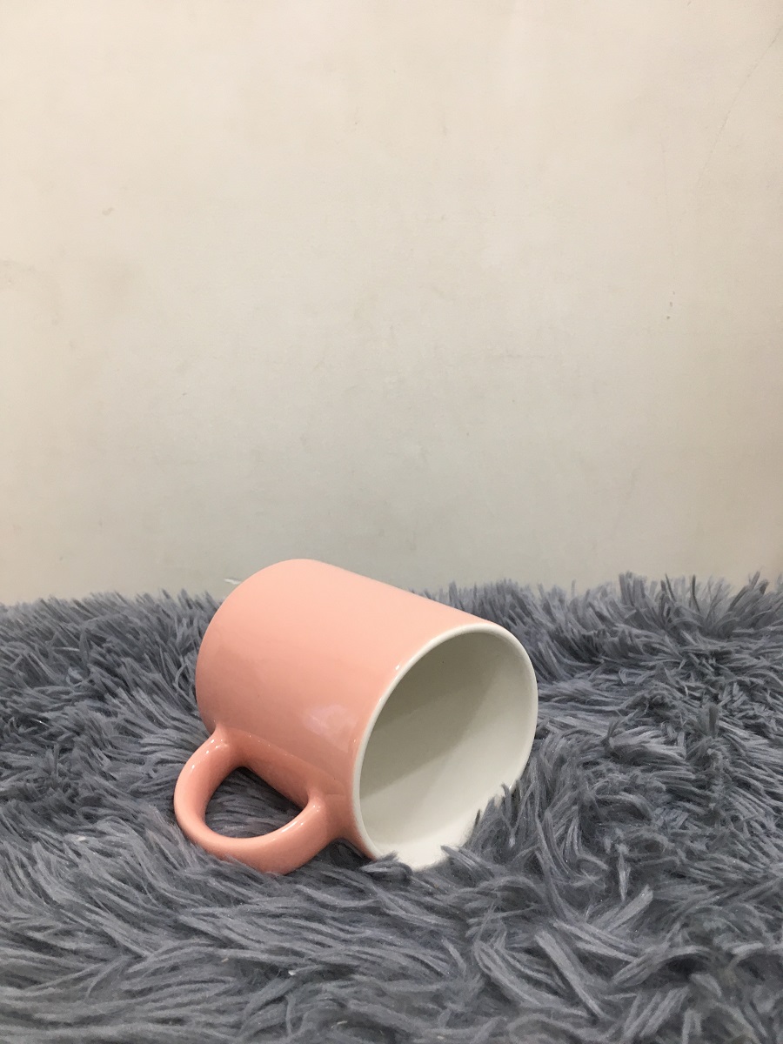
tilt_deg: -15.8
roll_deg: -0.7
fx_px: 875
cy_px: 522
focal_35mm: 29
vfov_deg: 61.7
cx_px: 392
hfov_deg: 48.2
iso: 80
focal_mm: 4.15
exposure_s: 1/33
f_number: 2.2
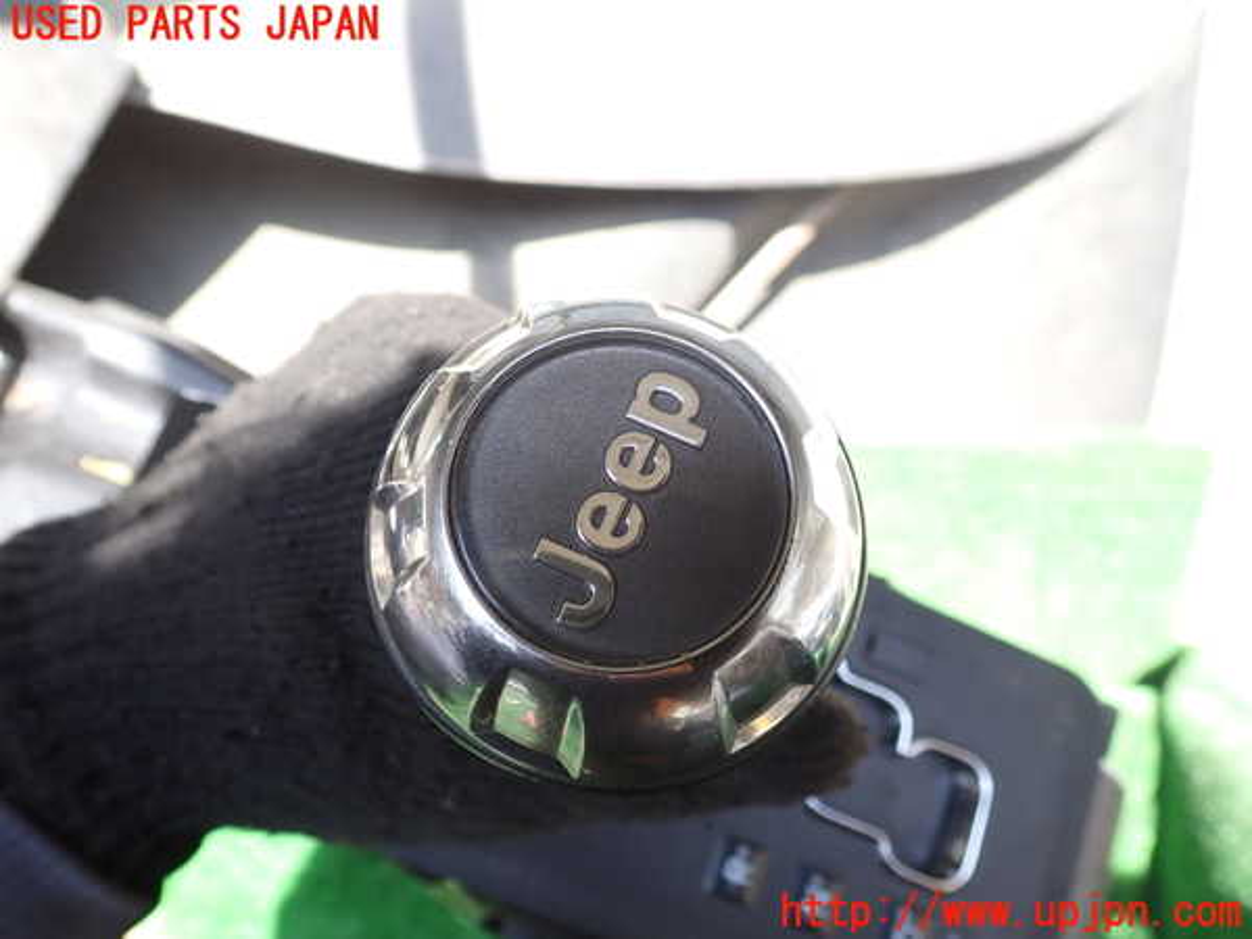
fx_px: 1085
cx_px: 626
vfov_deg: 46.8
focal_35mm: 30
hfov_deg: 60.0
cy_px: 470
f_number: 3.2
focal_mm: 5.4
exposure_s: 1/80
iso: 100
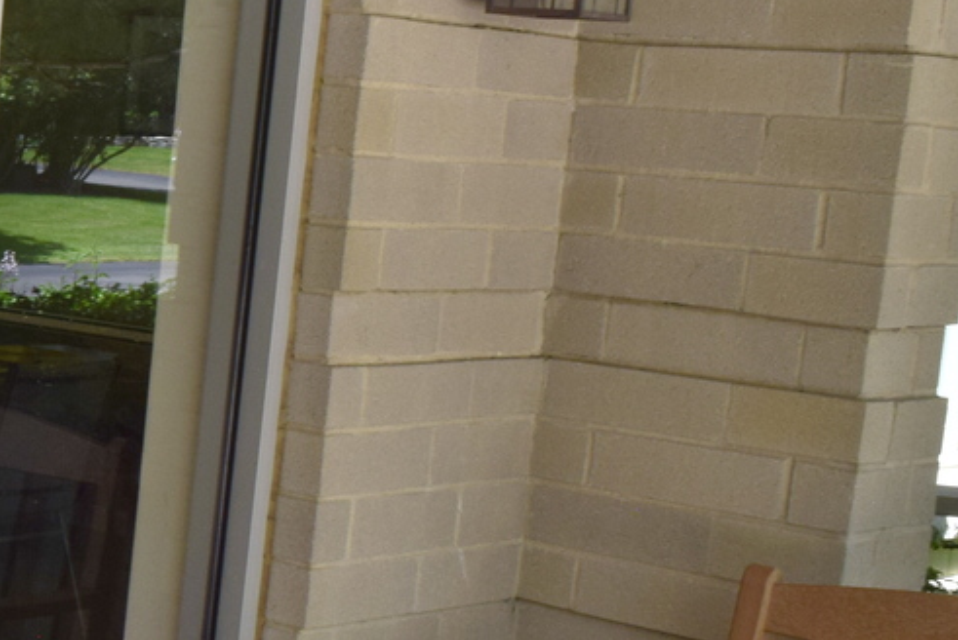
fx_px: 2370
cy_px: 351
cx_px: -546
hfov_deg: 19.4
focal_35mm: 89
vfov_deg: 15.4
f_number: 9
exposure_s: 1/125
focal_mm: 18
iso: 400
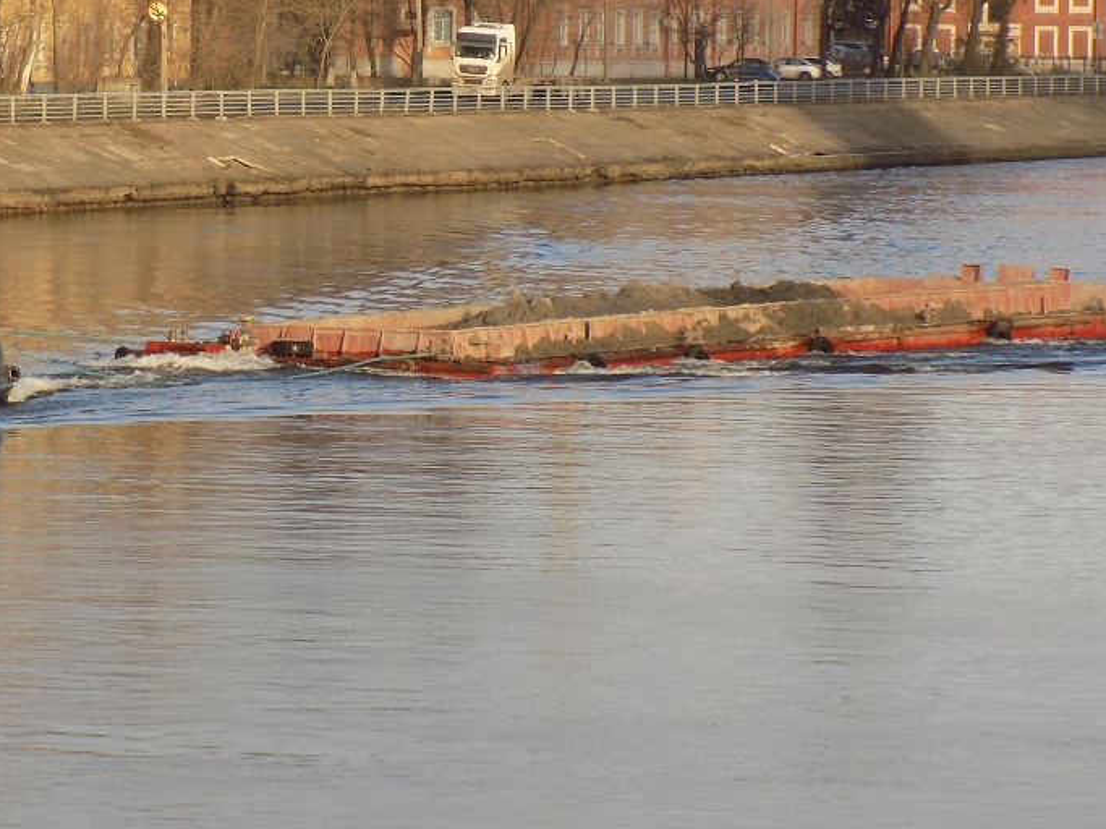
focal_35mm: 229
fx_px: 7315
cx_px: 281
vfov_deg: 6.5
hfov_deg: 8.6
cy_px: 279
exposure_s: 1/250
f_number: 5
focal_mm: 23.4
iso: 80
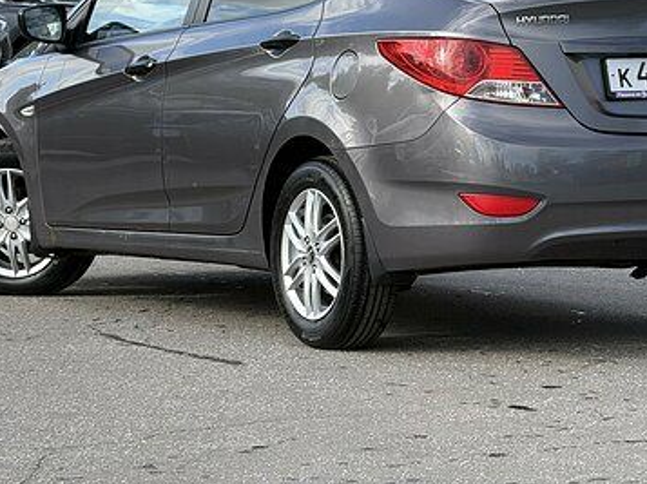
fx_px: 3436
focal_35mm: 184
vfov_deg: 8.0
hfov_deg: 10.8
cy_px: 143
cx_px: 399
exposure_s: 1/529
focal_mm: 15.66
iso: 50
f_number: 2.8
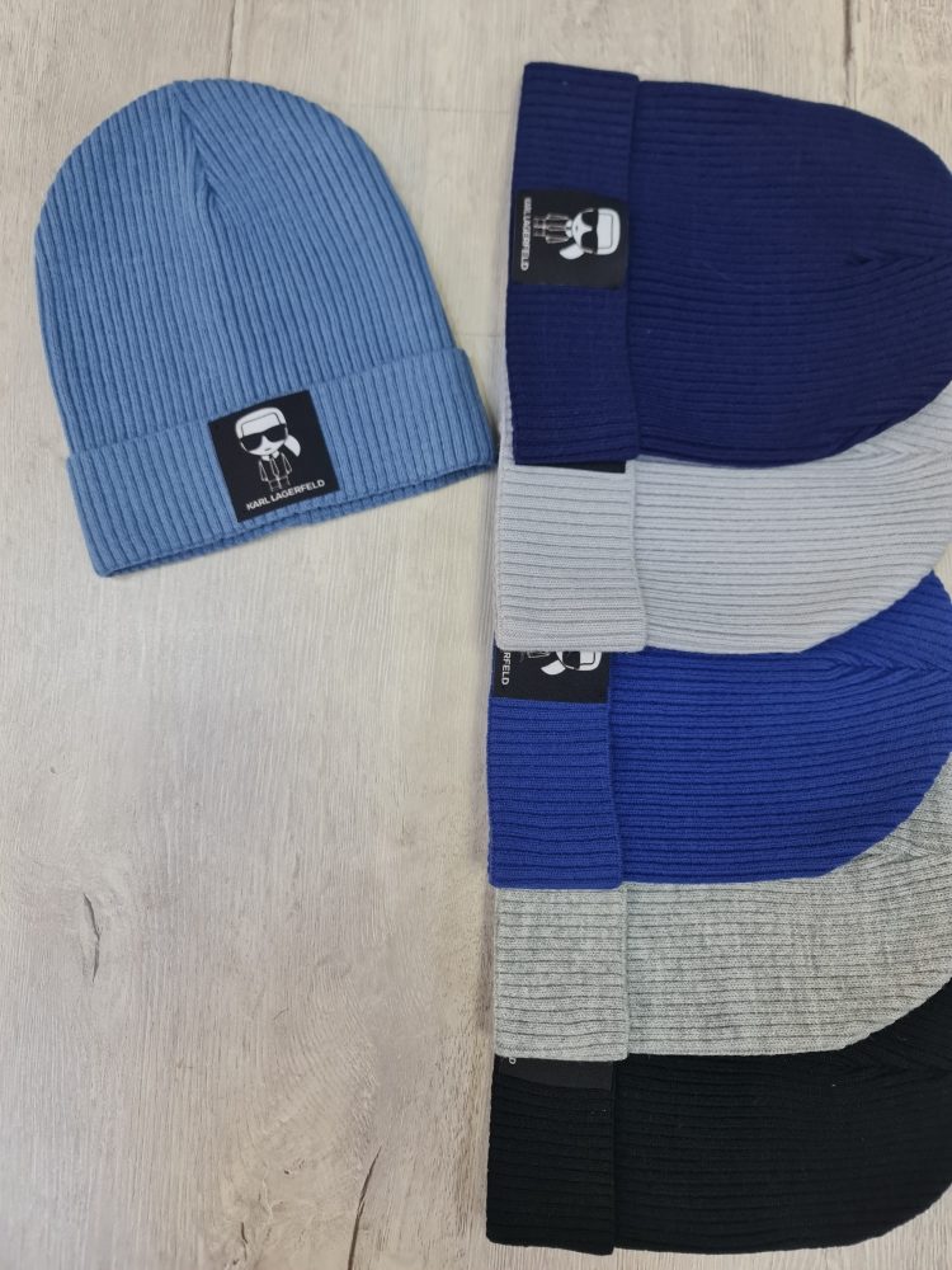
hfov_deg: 54.9
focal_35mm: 25
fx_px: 917
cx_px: 476
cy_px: 635
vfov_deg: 69.4
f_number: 1.8
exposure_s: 1/100
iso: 200
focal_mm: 7
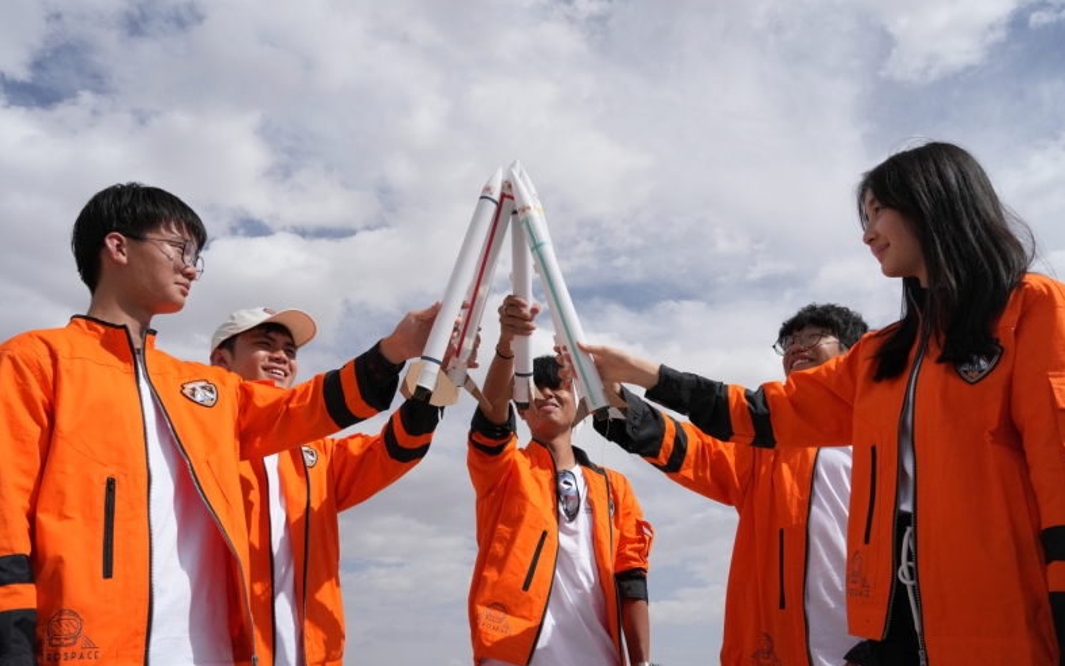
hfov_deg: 64.6
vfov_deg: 43.1
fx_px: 842
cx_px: 540
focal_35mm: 29
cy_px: 347
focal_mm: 28
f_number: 11
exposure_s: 1/8000
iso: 2500
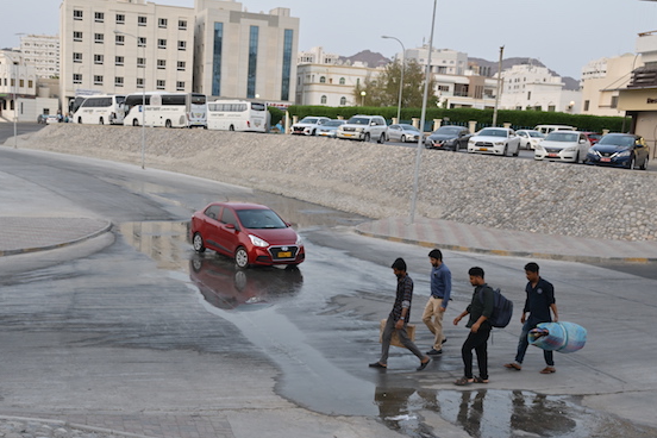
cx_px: 280
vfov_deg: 31.3
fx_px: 780
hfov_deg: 45.6
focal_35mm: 43
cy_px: 268
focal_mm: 29.5
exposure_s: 1/200
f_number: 5
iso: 320
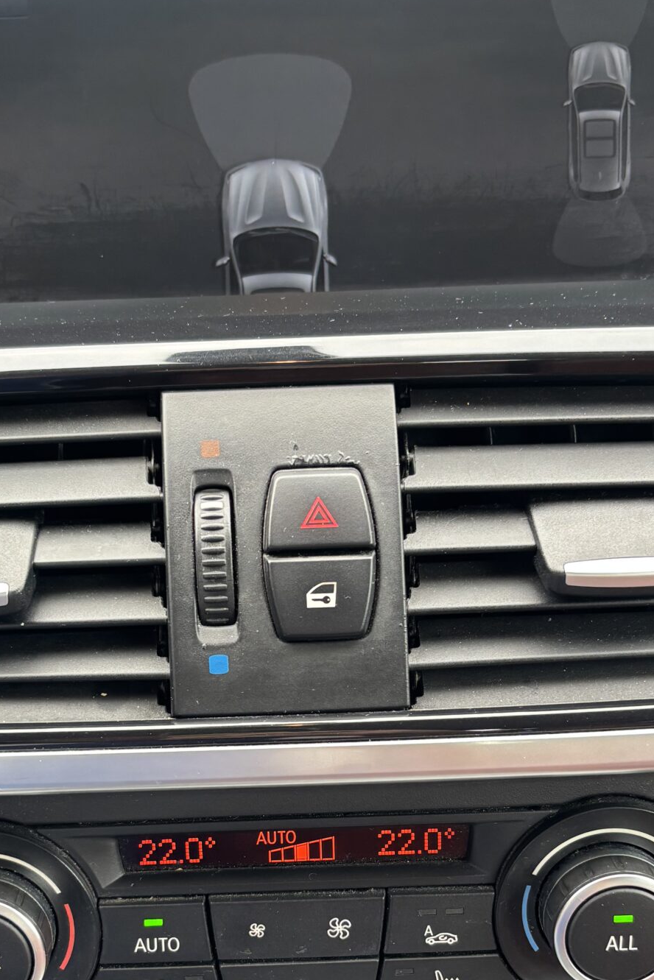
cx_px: 256
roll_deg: +1.9
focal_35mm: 52
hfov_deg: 25.9
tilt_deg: -37.5
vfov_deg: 37.7
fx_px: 1416
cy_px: 662
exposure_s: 1/121
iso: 125
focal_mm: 5.96
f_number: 1.6
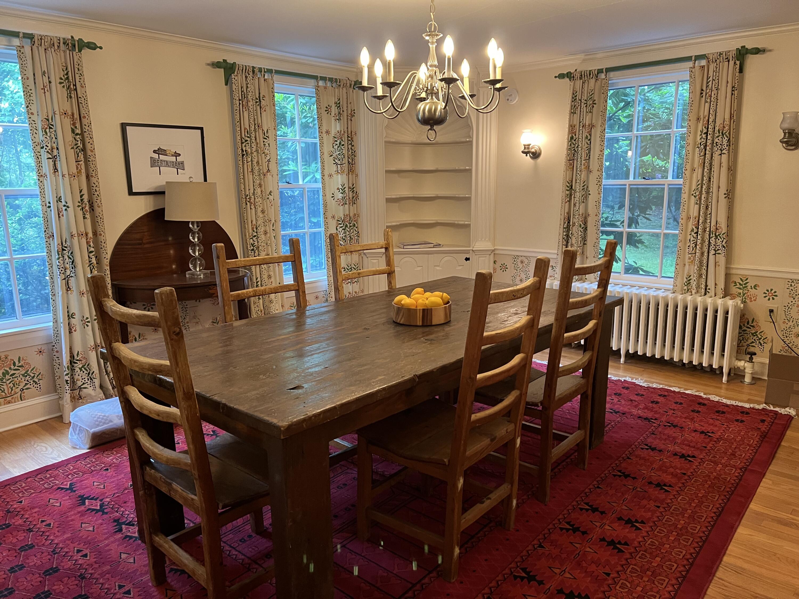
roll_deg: +1.1
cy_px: 300
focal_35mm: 26
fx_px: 600
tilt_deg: -12.7
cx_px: 400
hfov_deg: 67.3
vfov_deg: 53.1
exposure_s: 1/60
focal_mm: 5.7
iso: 320
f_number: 1.5
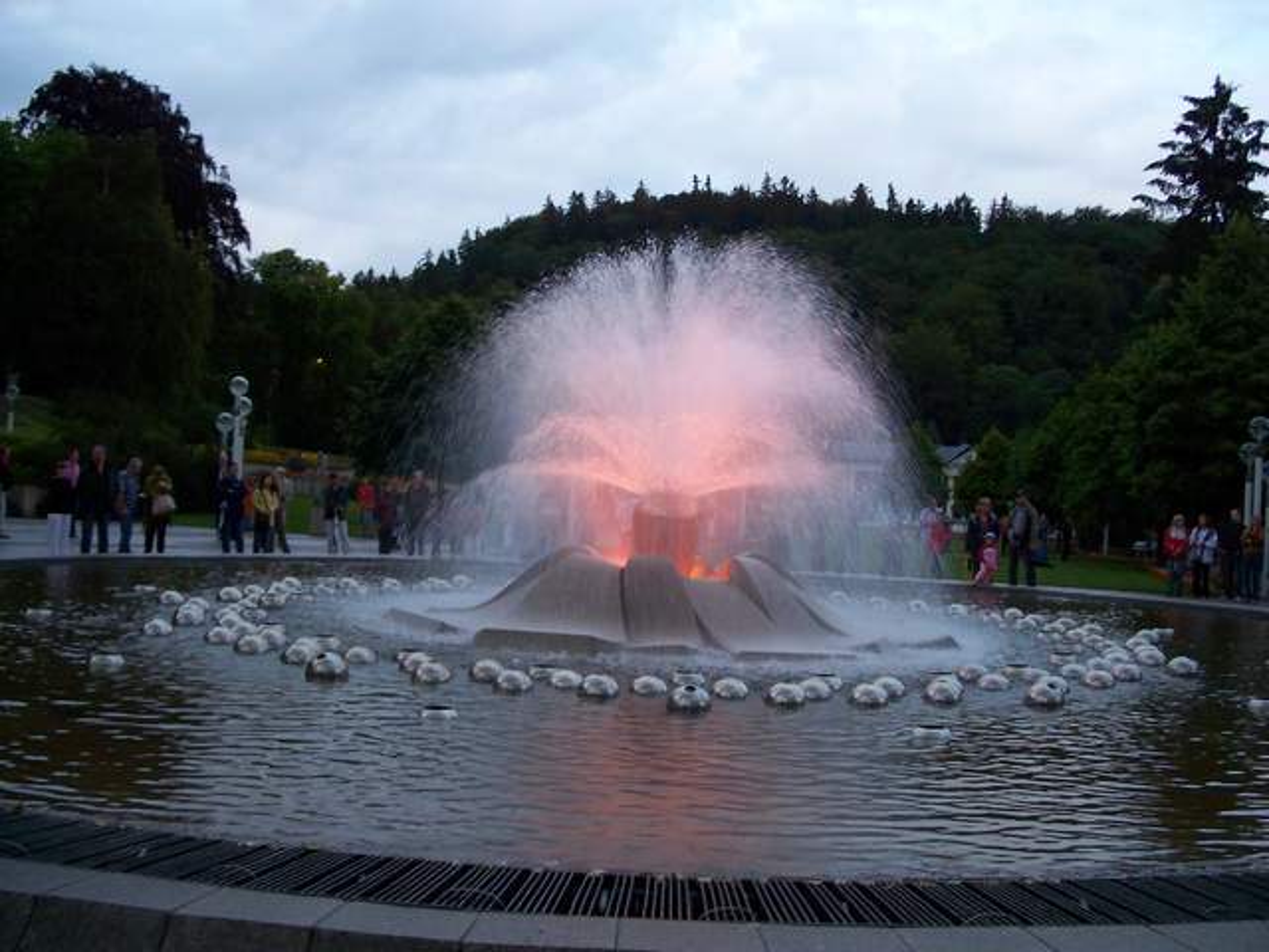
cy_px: 476
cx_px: 634
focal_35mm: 37
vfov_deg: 38.7
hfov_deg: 50.1
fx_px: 1356
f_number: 2.8
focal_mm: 7.8
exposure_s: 1/30
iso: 200
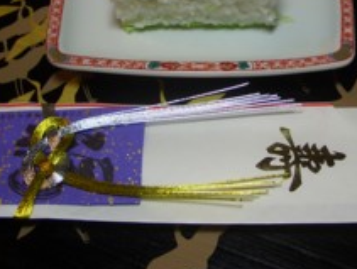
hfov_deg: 33.0
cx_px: 223
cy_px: 65
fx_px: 599
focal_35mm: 58
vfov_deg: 25.0
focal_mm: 5.8
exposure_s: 1/60
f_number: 2.6
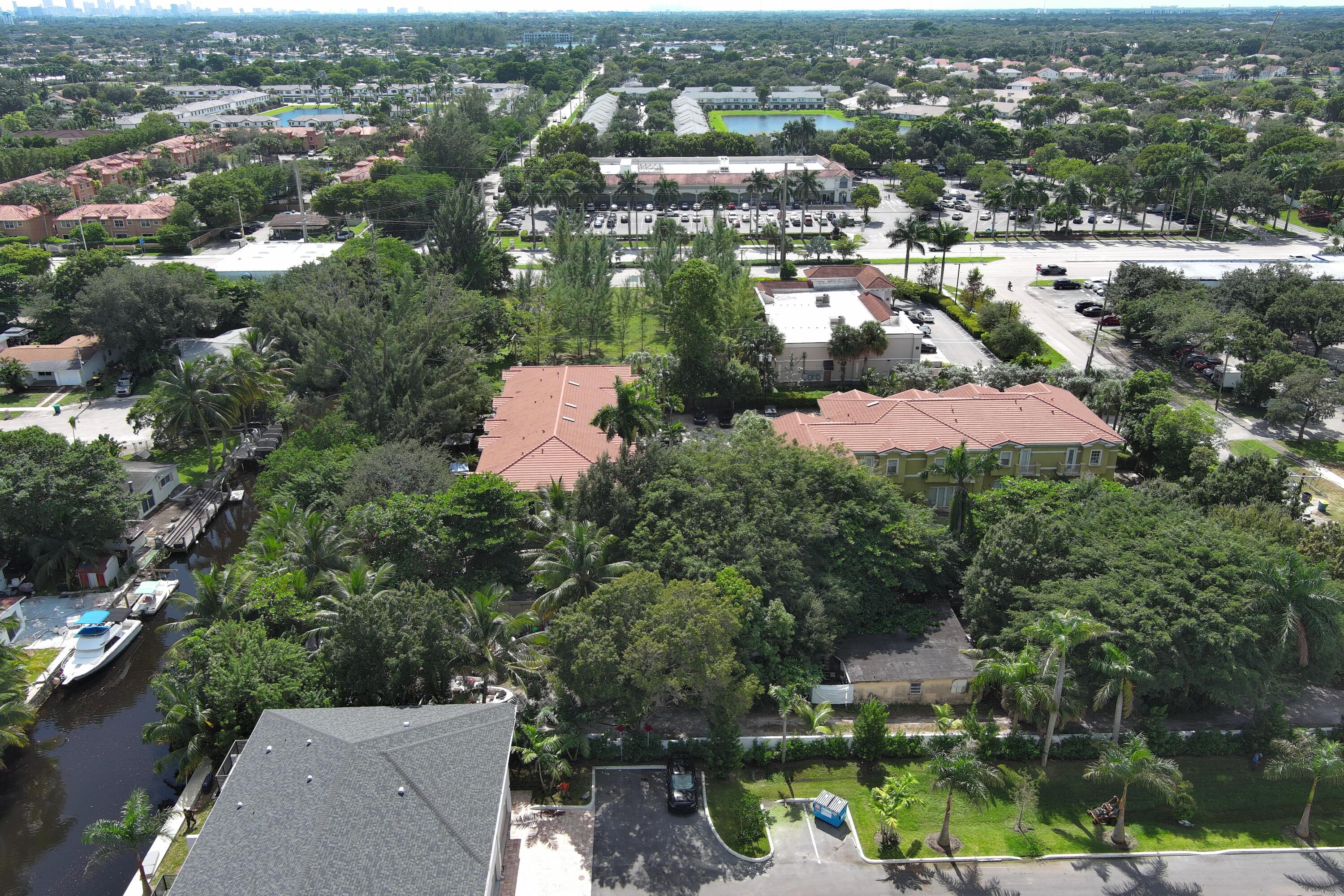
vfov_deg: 45.0
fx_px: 1083
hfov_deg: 63.7
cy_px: 448
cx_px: 672
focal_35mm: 29
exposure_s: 1/867
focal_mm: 10.57
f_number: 2.8
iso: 100
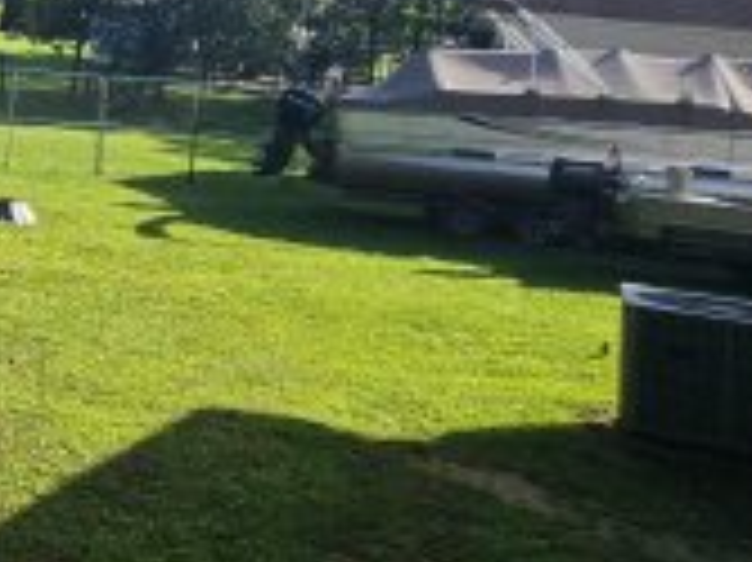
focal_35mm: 52
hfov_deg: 25.7
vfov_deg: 26.2
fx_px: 1129
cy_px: -27
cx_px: -417
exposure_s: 1/1584
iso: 50
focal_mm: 2.2
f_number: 2.2
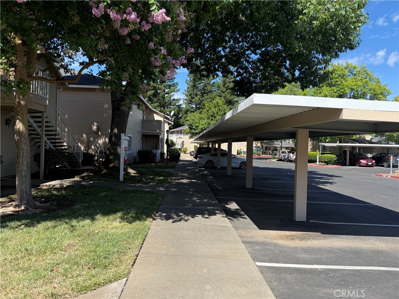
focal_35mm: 24
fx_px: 277
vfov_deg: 56.8
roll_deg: -1.0
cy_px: 150
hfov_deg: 71.6
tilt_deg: -0.9
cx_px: 200
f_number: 1.78
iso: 100
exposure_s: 1/2525
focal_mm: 6.76
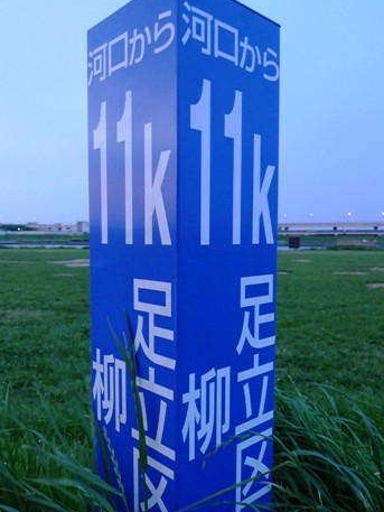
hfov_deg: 49.7
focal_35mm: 28
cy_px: 269
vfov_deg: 63.4
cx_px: 170
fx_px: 414
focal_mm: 5.1
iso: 400
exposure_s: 1/25
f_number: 2
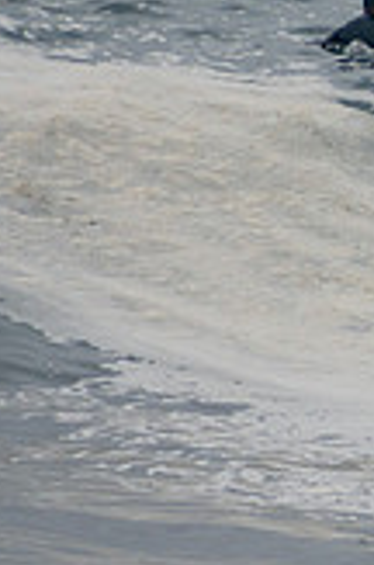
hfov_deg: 0.6
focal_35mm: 2141
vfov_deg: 1.0
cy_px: 165
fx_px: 33504
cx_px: 893
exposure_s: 1/1250
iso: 280
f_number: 5.6
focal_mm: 400
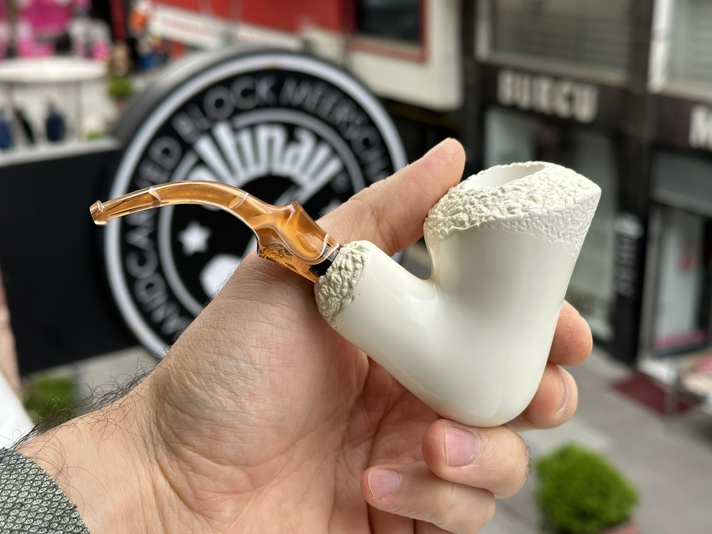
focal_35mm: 48
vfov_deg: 30.3
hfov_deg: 39.7
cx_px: 356
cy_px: 267
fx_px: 987
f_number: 1.78
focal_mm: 6.86
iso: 64
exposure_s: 1/1085
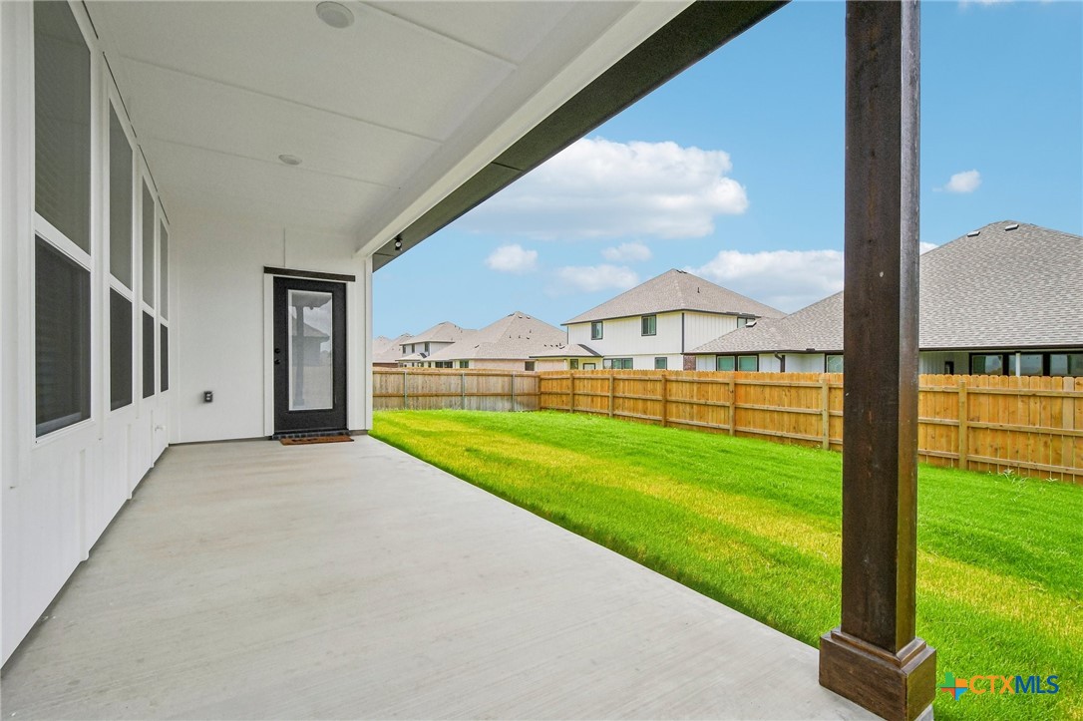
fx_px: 451
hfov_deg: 100.4
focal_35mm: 15
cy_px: 360
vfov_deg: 77.3
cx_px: 542
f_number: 8
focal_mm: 10
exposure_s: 1/1250
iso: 400
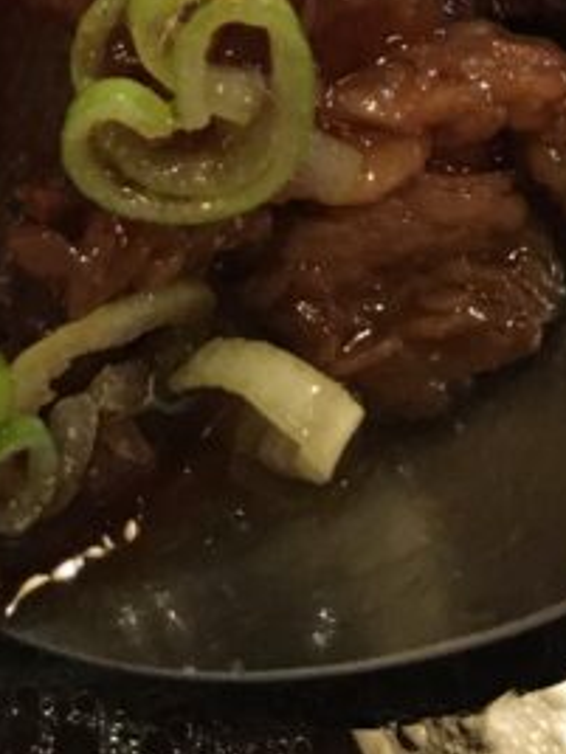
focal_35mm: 111
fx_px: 2420
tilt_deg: -60.3
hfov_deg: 13.2
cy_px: -383
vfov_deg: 16.2
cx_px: 65
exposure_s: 1/15
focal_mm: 4.15
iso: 200
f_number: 2.2
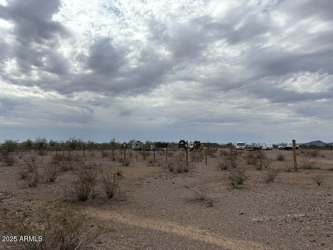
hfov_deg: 67.3
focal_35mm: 26
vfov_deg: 53.1
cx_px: 166
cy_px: 125
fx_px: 250
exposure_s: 1/7813
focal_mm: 5.96
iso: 50
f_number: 1.6
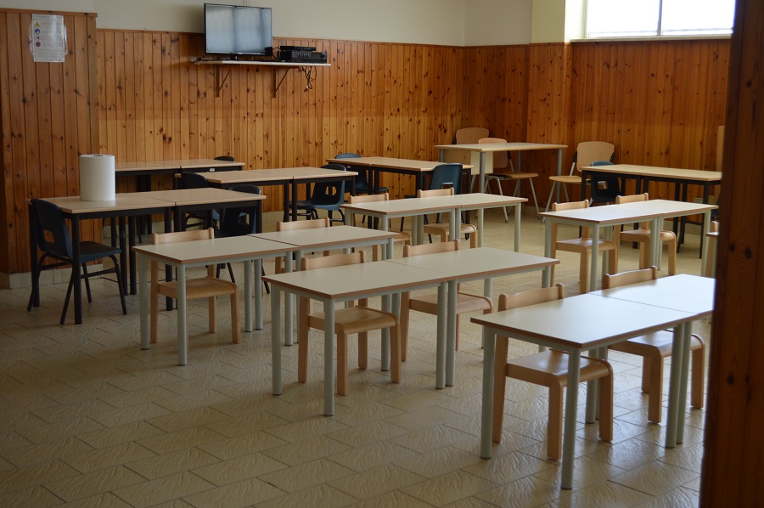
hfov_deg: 41.2
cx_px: 382
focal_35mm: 48
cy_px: 254
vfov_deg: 28.0
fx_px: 1018
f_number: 4.8
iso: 400
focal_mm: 32
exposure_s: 1/40
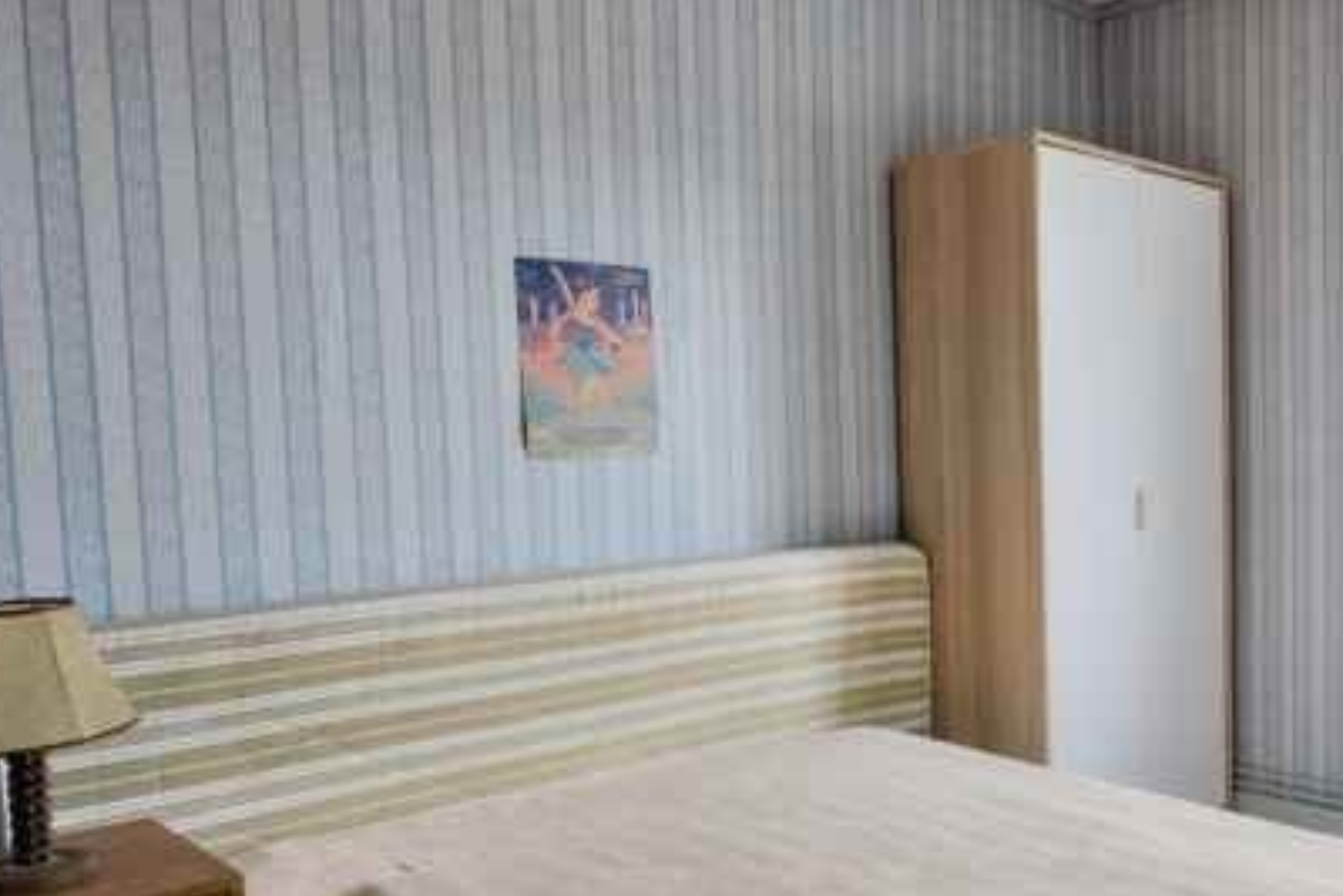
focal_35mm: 32
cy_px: 512
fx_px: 1194
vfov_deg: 41.1
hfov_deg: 53.5
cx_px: 1131
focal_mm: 16
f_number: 8
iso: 800
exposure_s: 1/50
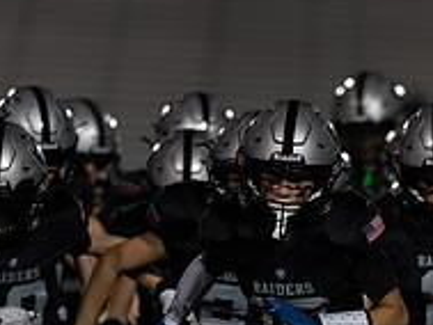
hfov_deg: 5.0
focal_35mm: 399
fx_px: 4994
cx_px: 371
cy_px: 372
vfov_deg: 3.7
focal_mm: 135
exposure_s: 1/1000
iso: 800
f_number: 1.8
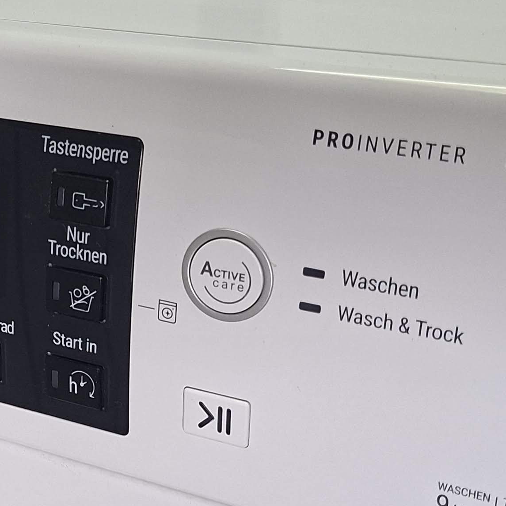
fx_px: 1174
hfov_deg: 23.5
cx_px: 22
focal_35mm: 71
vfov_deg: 24.3
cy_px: 280
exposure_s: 1/100
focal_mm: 5.54
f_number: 1.8
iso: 160
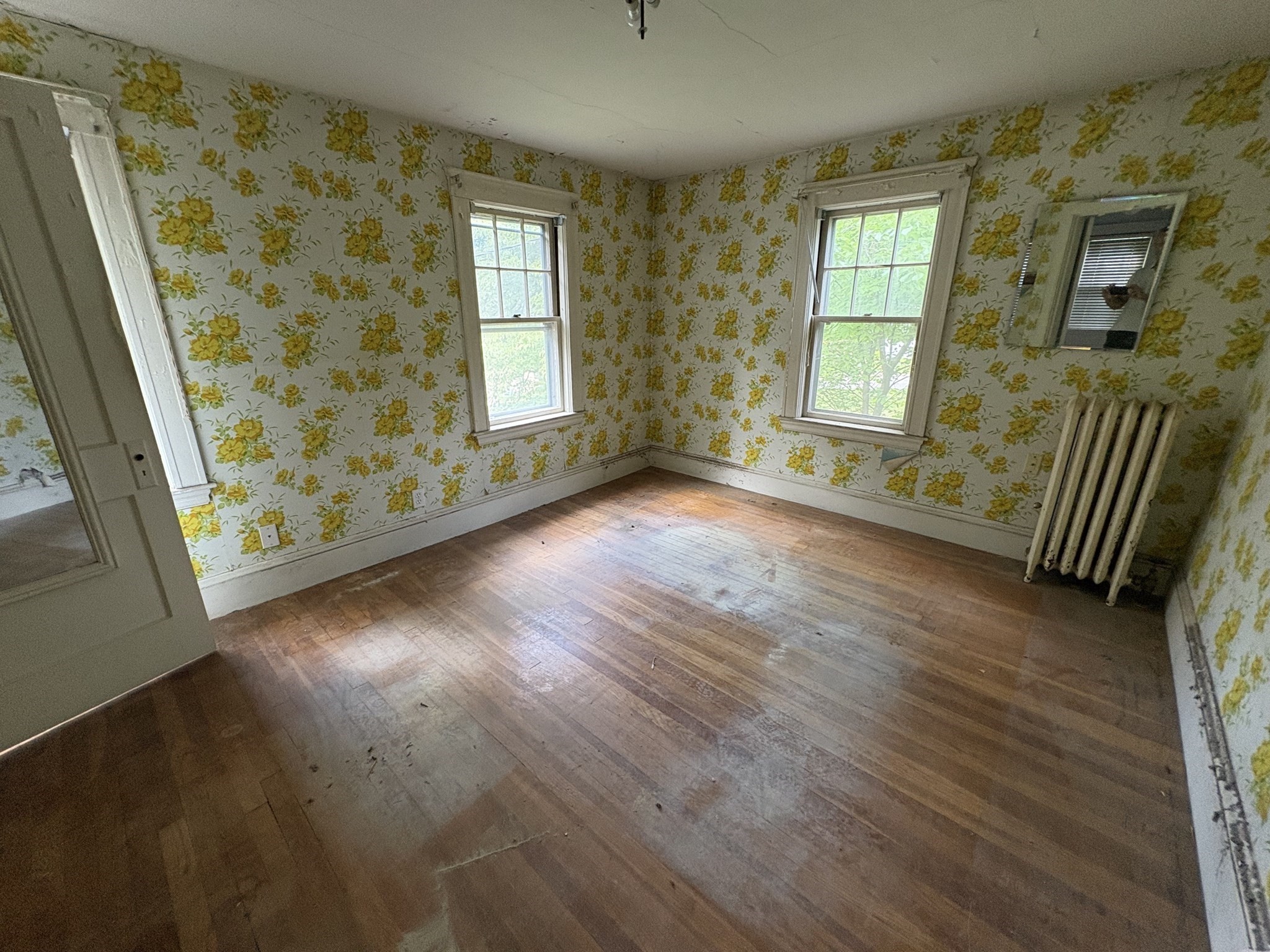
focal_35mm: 14
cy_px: 476
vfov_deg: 85.7
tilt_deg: -17.2
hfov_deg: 102.1
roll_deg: +0.3
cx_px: 635
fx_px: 514
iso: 250
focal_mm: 2.22
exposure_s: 1/80
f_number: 2.2
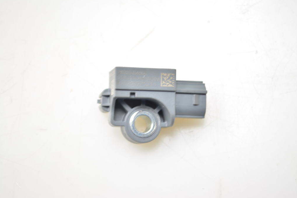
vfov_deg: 16.4
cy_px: 98
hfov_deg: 24.3
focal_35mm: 84
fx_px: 689
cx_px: 149
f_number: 5.6
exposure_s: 1/13
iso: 100
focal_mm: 55
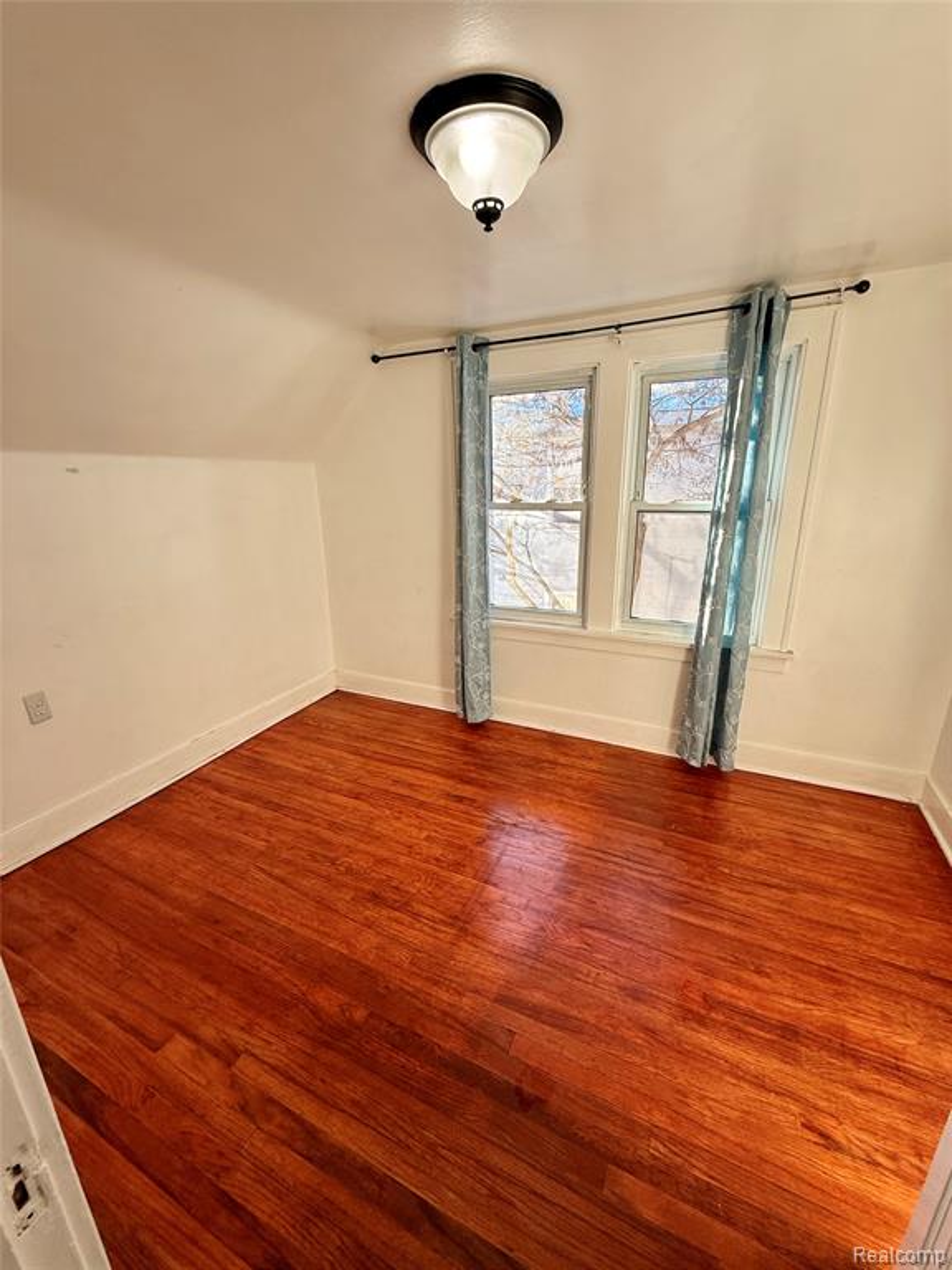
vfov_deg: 102.1
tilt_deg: -16.7
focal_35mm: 14
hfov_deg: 85.7
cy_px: 635
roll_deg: +0.3
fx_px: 513
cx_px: 476
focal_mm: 2.22
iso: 50
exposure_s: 1/129
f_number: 2.2
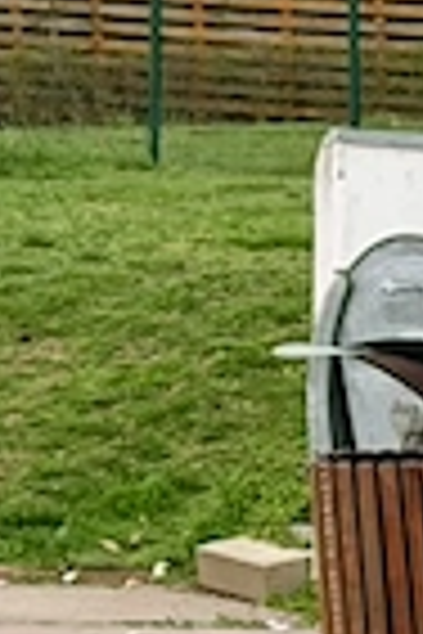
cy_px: 1353
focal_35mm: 355
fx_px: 6256
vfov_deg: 5.7
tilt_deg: -9.9
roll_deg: -3.4
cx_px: 1683
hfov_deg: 3.7
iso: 64
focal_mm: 6.76
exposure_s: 1/1484
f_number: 1.78
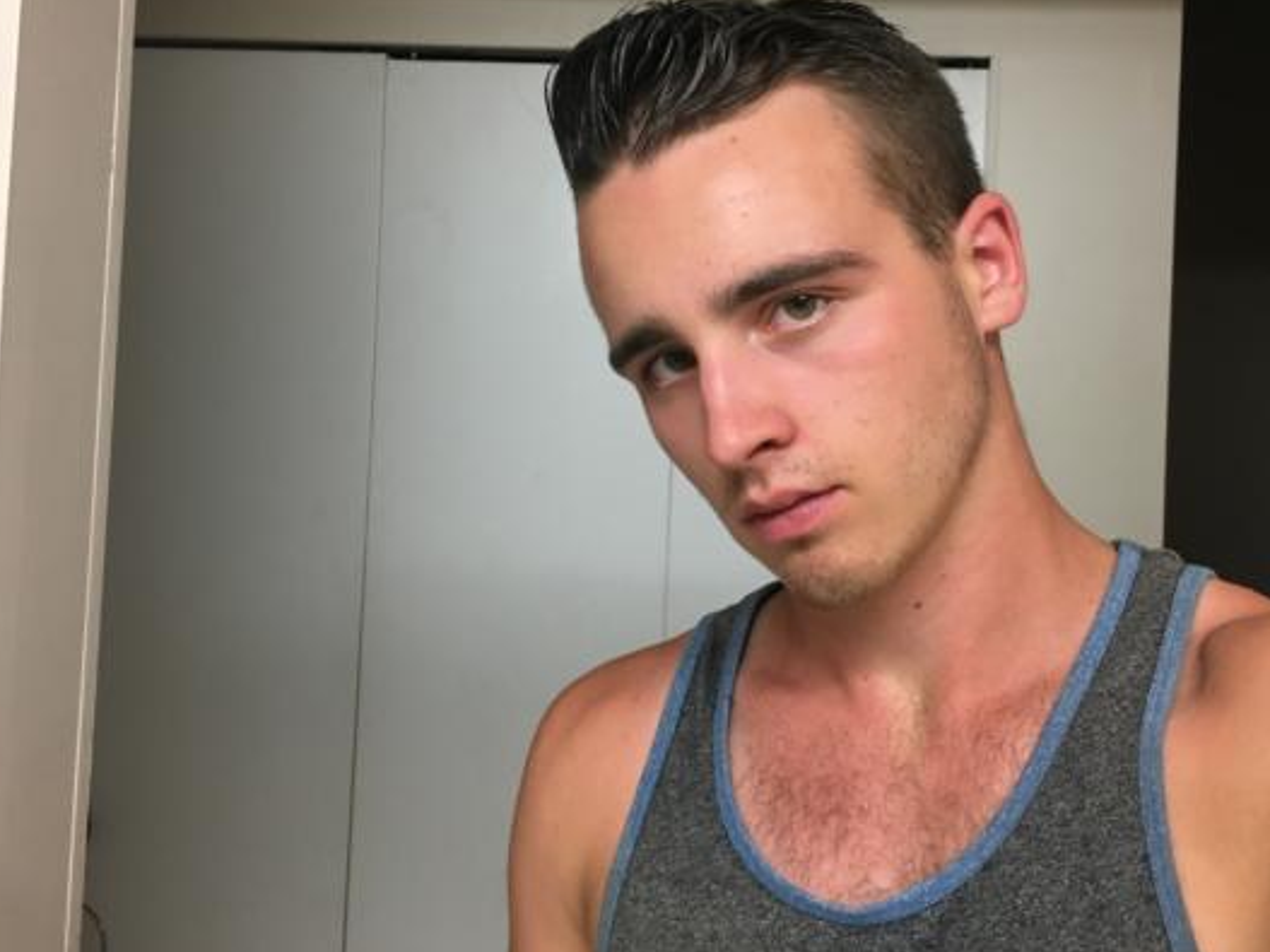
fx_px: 1394
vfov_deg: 37.6
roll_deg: -3.5
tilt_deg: +2.1
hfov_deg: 48.9
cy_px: 407
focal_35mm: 38
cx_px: 716
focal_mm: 4.15
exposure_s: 1/30
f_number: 2.2
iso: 100
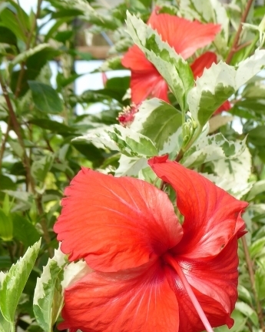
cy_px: 292
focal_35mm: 67
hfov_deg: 22.8
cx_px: 166
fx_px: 657
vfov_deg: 27.4
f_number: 3.7
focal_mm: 6.7
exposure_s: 1/125
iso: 80
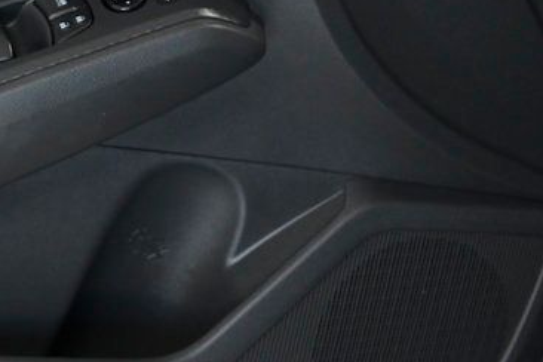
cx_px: -120
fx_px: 2066
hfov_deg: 14.5
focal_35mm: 137
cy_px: -10
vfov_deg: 9.9
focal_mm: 49
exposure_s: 1/400
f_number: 4.5
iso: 2500
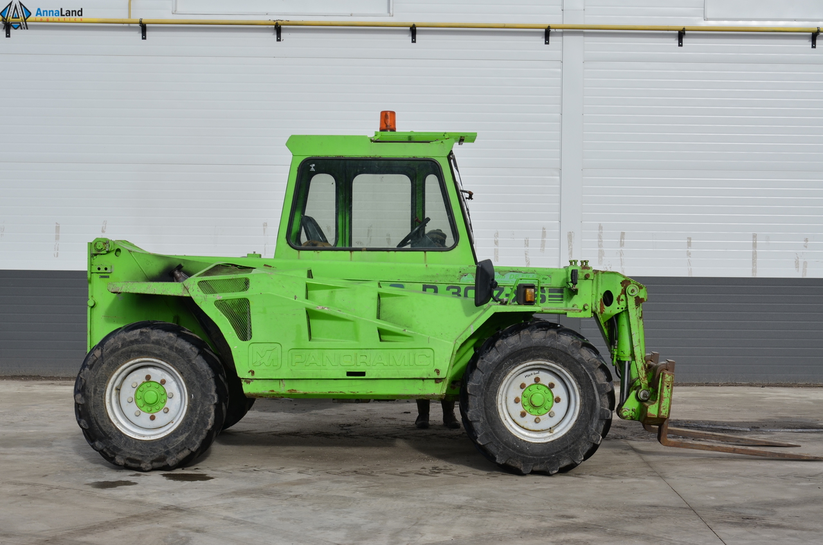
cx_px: 412
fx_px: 1300
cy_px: 272
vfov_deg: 23.7
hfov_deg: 35.1
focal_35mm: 57
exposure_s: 1/250
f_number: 10
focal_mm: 38
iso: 125
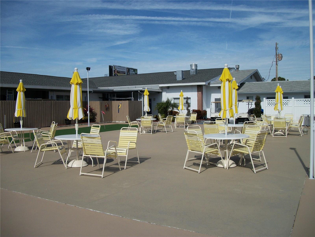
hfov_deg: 56.8
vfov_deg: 44.2
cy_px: 118
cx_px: 158
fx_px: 291
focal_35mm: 32
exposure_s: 1/500
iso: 80
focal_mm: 5.7
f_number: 8.8
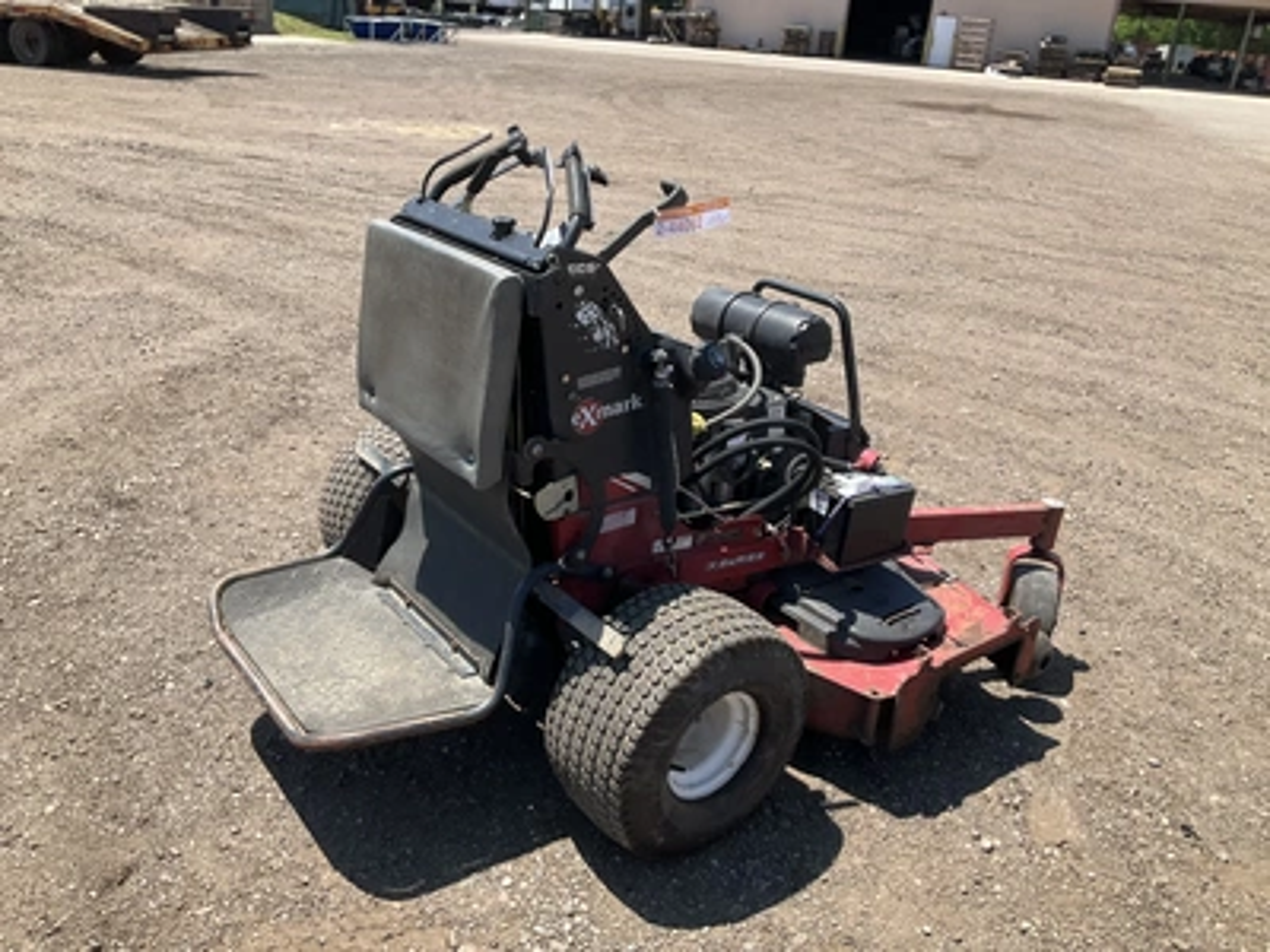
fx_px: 1064
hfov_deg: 61.7
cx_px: 635
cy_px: 476
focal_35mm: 29
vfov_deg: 48.2
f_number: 1.8
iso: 25
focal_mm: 3
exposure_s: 1/1015
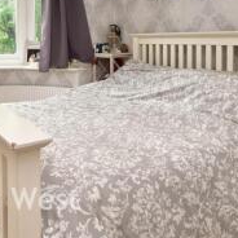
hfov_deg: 47.4
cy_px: 41
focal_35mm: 33
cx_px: 53
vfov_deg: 46.6
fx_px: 257
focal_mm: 10
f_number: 8
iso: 200
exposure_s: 1/10
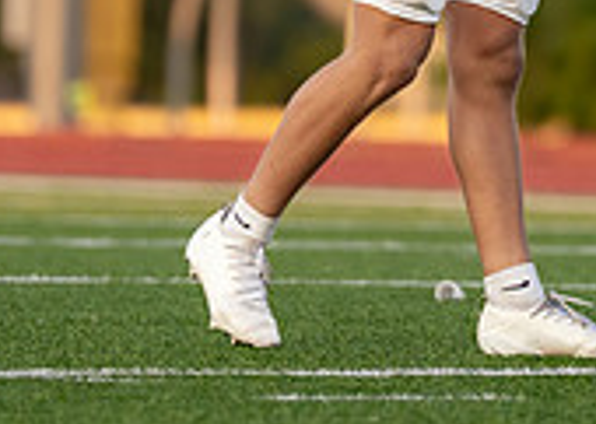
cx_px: 539
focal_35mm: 1125
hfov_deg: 1.8
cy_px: -273
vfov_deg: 1.3
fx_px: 19020
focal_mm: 200
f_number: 2.8
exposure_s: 1/1600
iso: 400
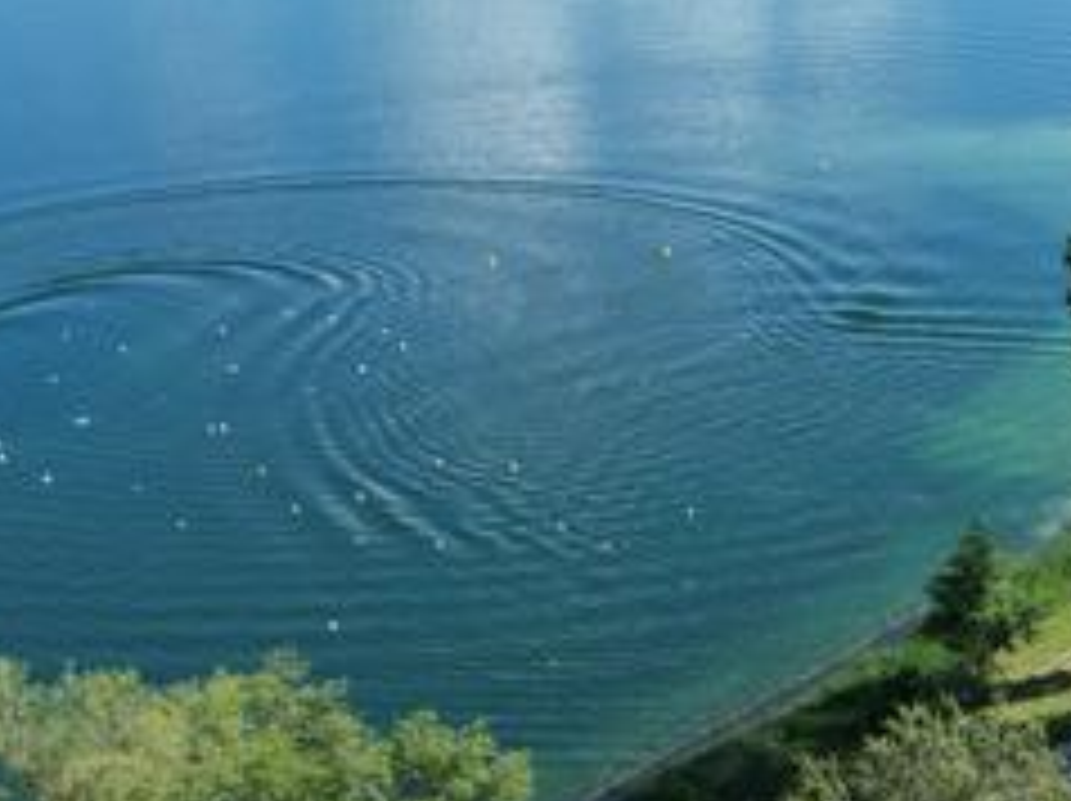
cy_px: 1017
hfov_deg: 22.7
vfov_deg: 17.4
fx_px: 2473
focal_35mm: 80
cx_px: 1256
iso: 110
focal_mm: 8.38
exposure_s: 1/1250
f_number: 2.8
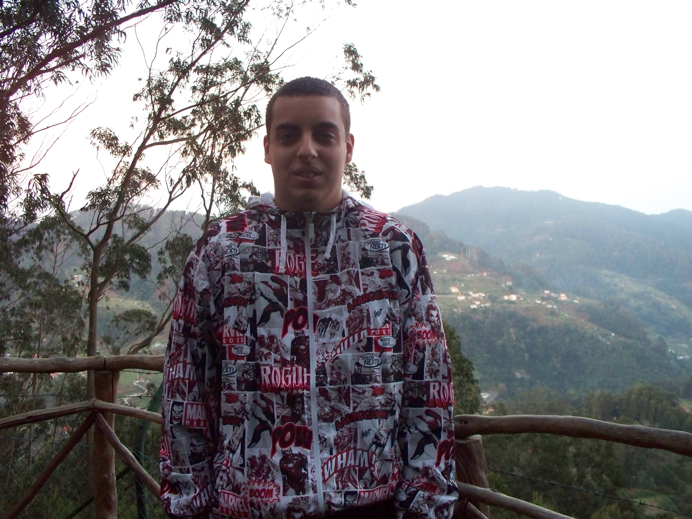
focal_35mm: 36
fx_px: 720
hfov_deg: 51.4
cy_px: 260
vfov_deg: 39.7
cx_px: 346
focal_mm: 7.54
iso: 400
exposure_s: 1/30
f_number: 2.8
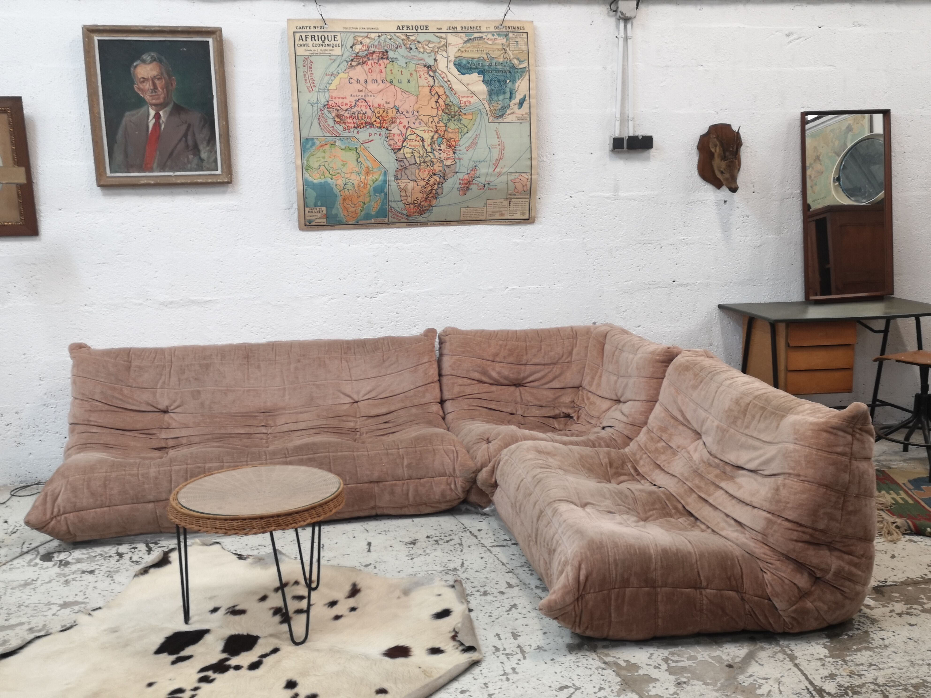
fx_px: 995
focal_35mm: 37
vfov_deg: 38.7
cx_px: 466
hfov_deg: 50.1
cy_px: 349
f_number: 1.8
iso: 50
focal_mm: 3.95
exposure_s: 1/7.69
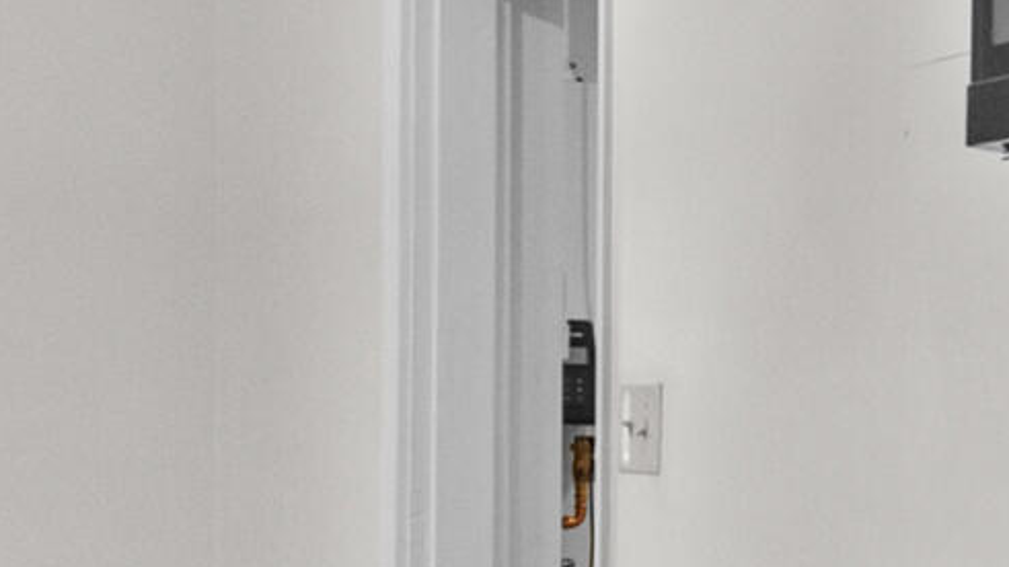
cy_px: 444
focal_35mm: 96
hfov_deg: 20.8
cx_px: 1186
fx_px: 2568
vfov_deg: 12.6
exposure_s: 1/10
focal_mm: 10
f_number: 10
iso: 800
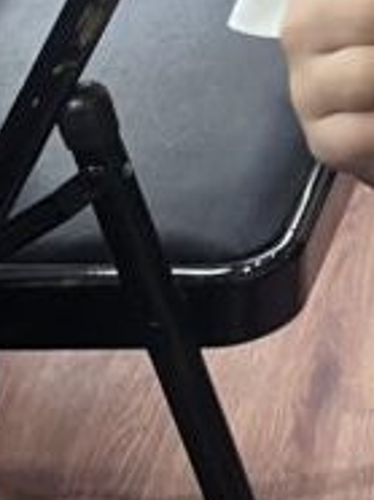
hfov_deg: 9.3
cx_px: 934
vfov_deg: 12.3
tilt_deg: -11.8
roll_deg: -0.4
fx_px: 2021
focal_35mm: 140
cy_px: -527
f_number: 1.6
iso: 80
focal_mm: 5.1
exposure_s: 1/50
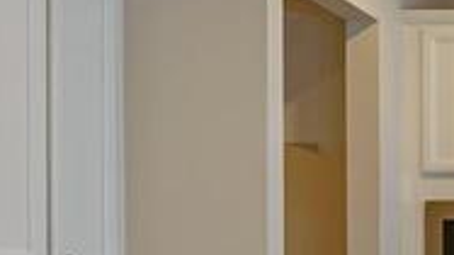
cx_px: 920
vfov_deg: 9.8
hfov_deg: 14.5
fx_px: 1456
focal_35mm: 121
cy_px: 335
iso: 100
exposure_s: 1/30
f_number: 2.8
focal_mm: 10
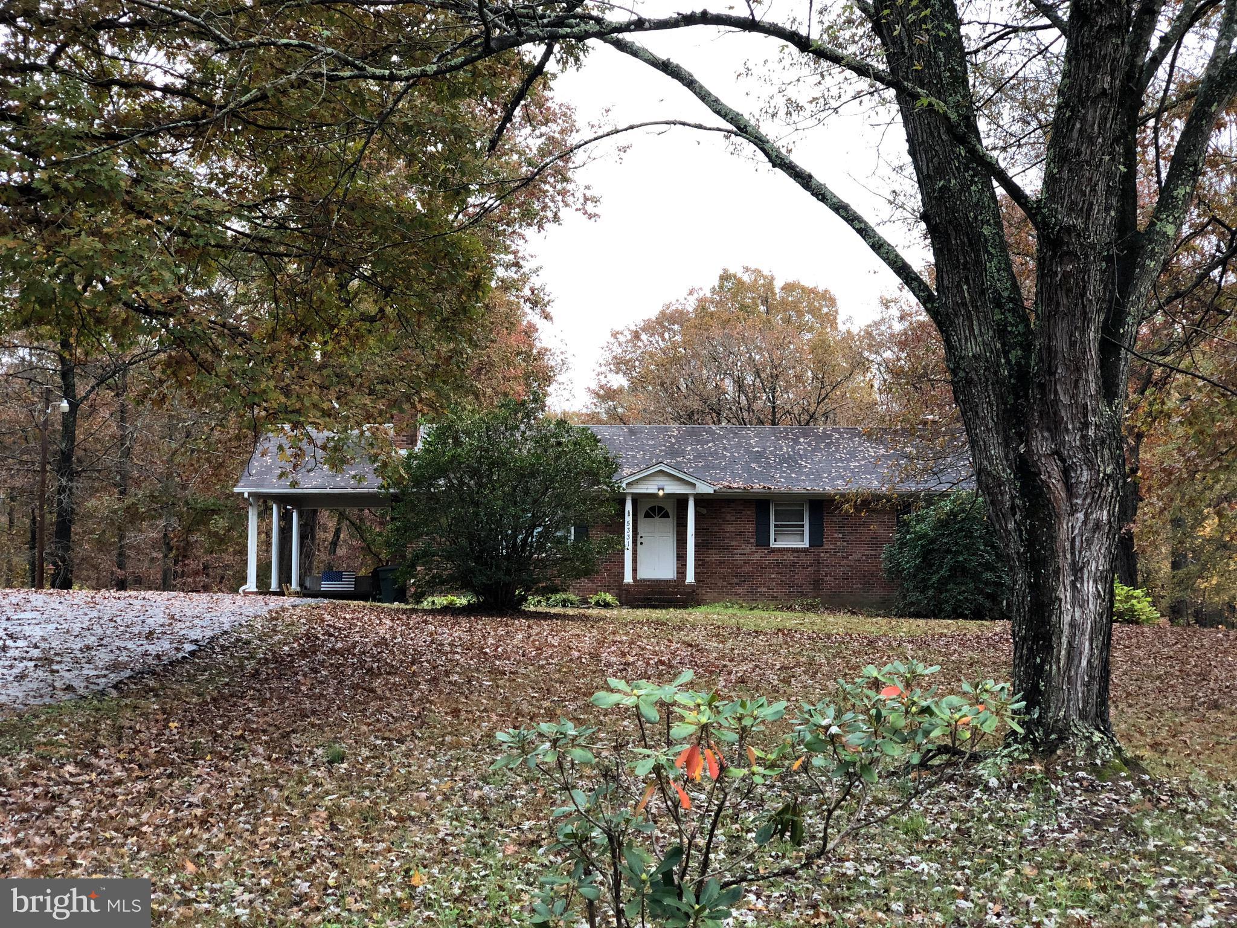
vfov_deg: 28.0
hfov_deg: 36.8
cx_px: 618
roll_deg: -0.2
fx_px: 1858
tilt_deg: +2.5
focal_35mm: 52
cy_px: 464
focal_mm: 6
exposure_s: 1/60
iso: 50
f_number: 2.4
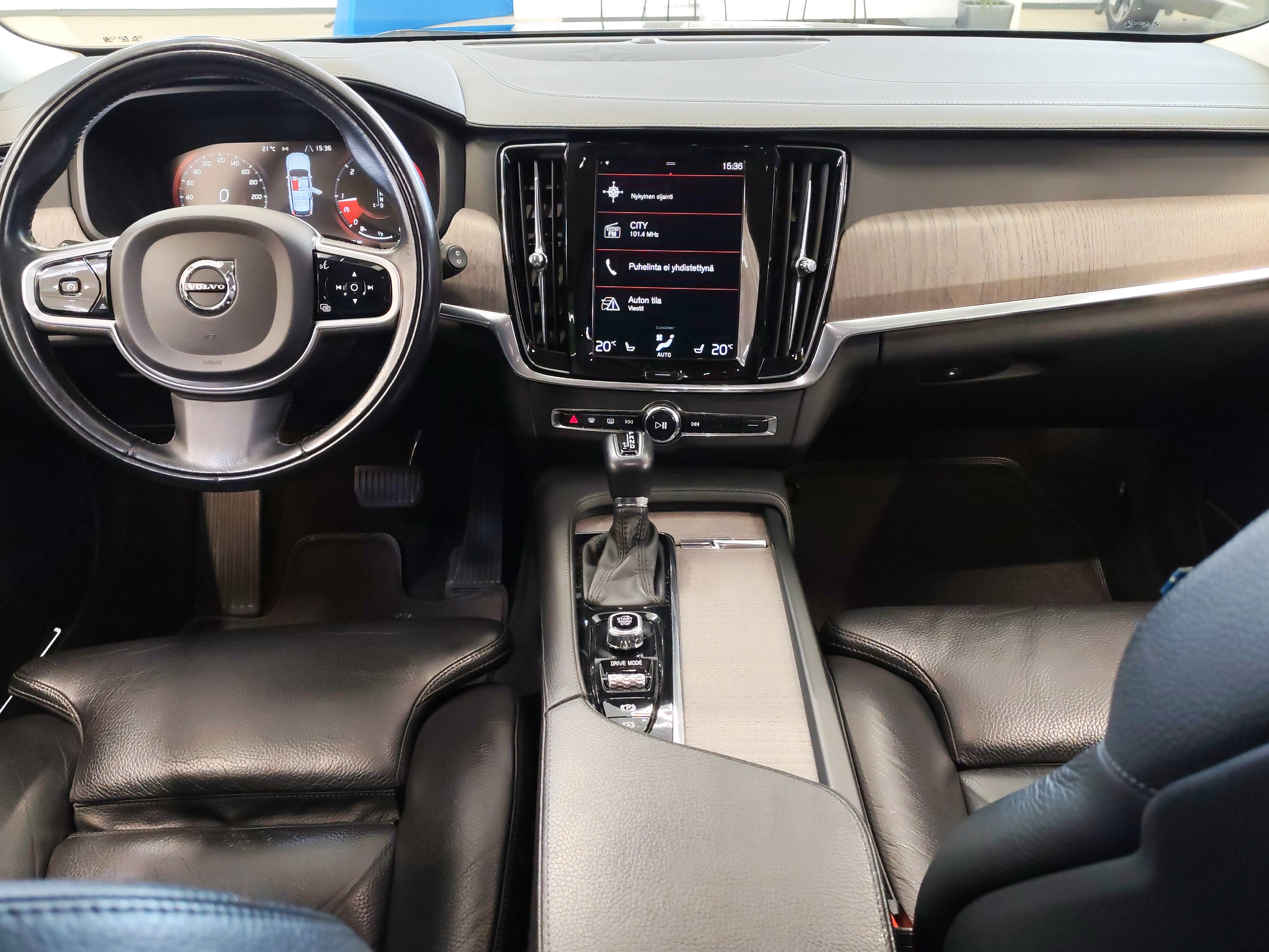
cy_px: 476
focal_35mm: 31
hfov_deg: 58.4
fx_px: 1136
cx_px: 634
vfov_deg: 45.4
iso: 800
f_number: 1.9
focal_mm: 6.12
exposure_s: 1/50
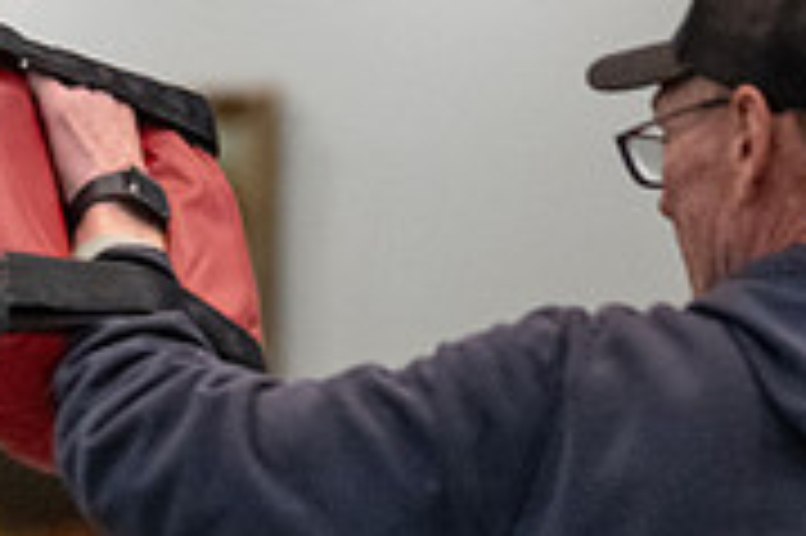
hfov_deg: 7.1
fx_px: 6420
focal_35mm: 287
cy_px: 800
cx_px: -109
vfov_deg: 4.7
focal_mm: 85
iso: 5000
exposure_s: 1/1000
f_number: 1.8
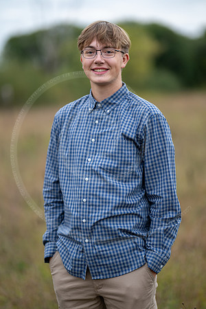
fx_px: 730
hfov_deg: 16.1
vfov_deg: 23.9
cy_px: 154
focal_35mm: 85
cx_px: 103
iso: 500
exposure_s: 1/400
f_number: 1.2
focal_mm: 85
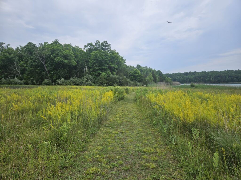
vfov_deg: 58.9
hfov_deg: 73.9
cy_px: 90
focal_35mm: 23
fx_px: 160
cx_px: 120
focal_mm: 5.4
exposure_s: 1/2517
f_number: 1.8
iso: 25
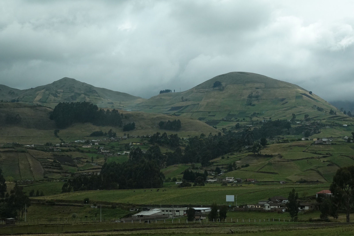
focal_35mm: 65
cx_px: 177
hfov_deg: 31.0
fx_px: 639
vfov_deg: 20.9
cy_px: 118
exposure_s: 1/640
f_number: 7.1
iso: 640
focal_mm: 23.95
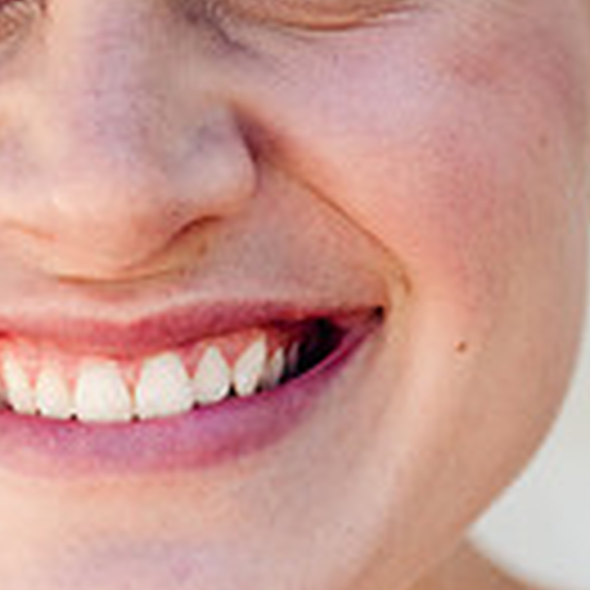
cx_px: 248
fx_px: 7636
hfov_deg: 4.4
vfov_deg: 4.4
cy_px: 203
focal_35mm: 396
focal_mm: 105
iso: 200
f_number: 2.8
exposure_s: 1/5000
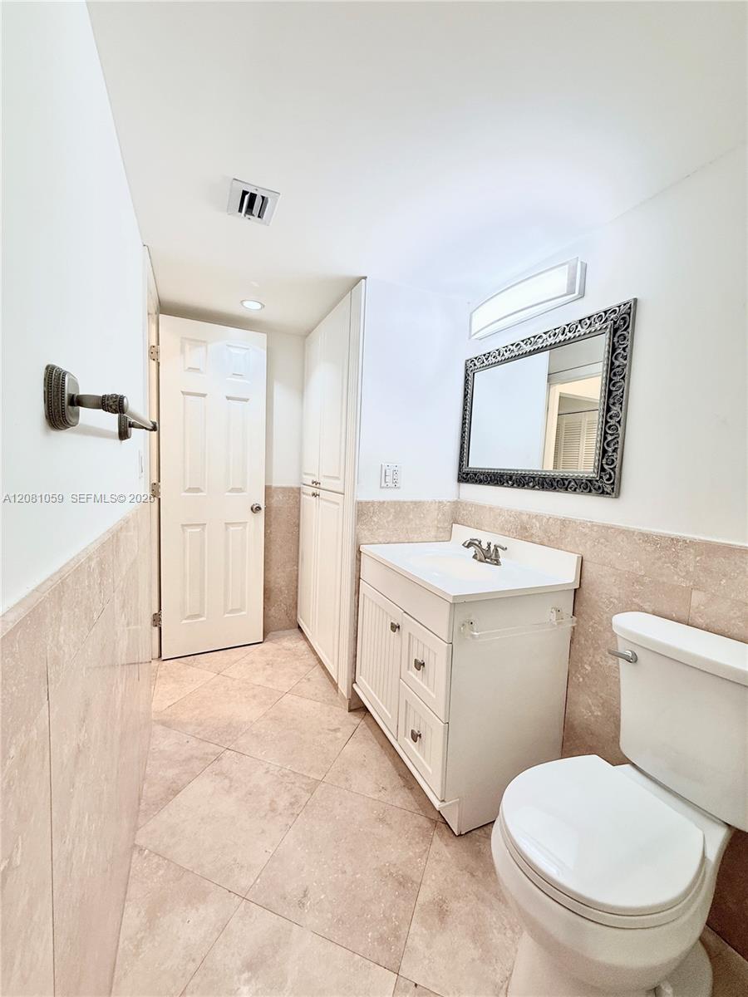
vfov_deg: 102.1
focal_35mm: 14
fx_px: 403
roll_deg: -2.5
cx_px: 374
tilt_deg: -3.6
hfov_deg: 85.7
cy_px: 498
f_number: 2.2
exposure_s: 1/120
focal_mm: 2.22
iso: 125
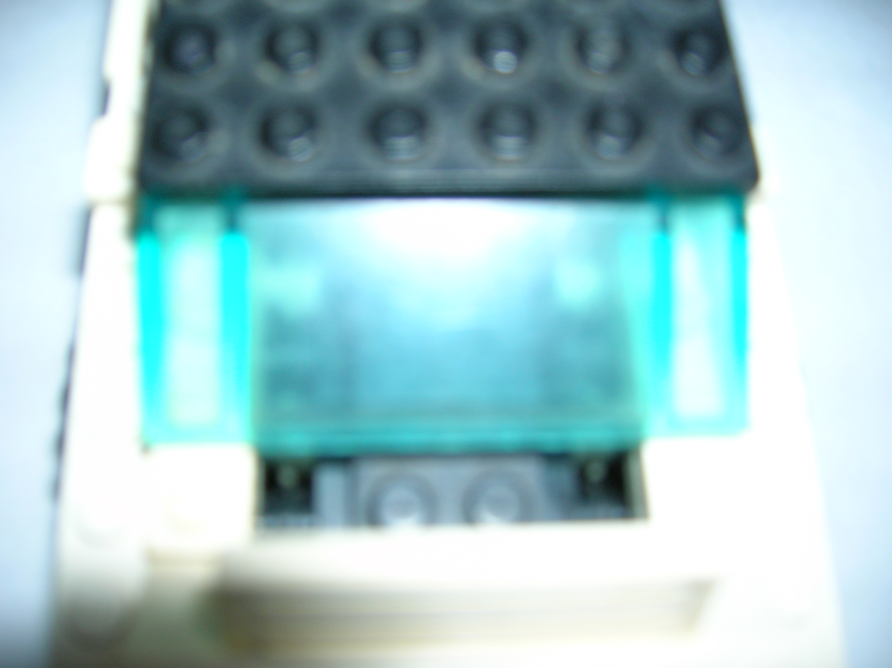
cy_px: 334
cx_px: 446
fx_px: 875
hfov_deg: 54.0
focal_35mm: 34
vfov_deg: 41.7
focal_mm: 5.7
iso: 50
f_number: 2.9
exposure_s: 1/60.1
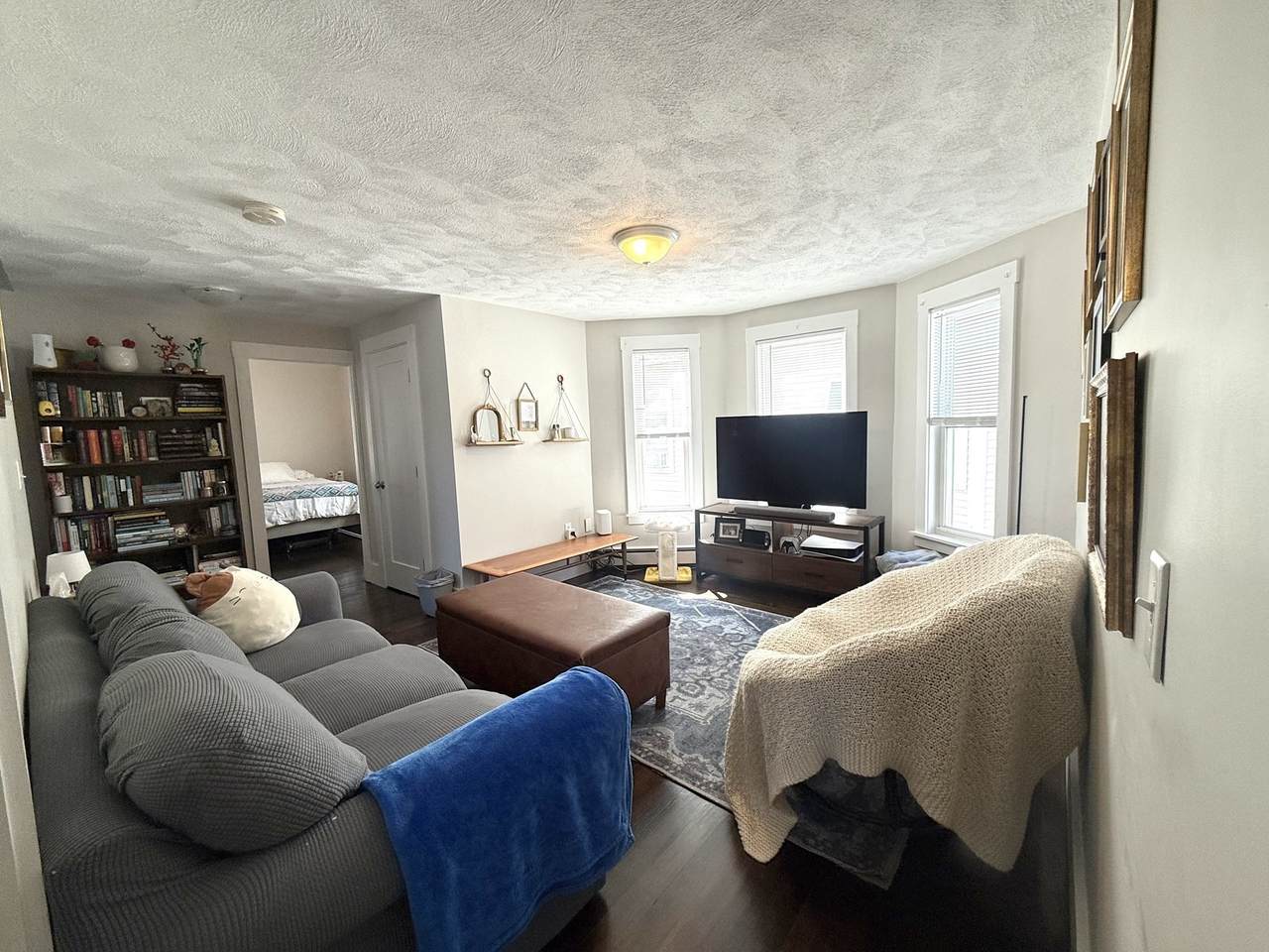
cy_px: 476
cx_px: 634
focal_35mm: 14
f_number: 2.2
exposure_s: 1/120
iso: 64
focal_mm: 2.22
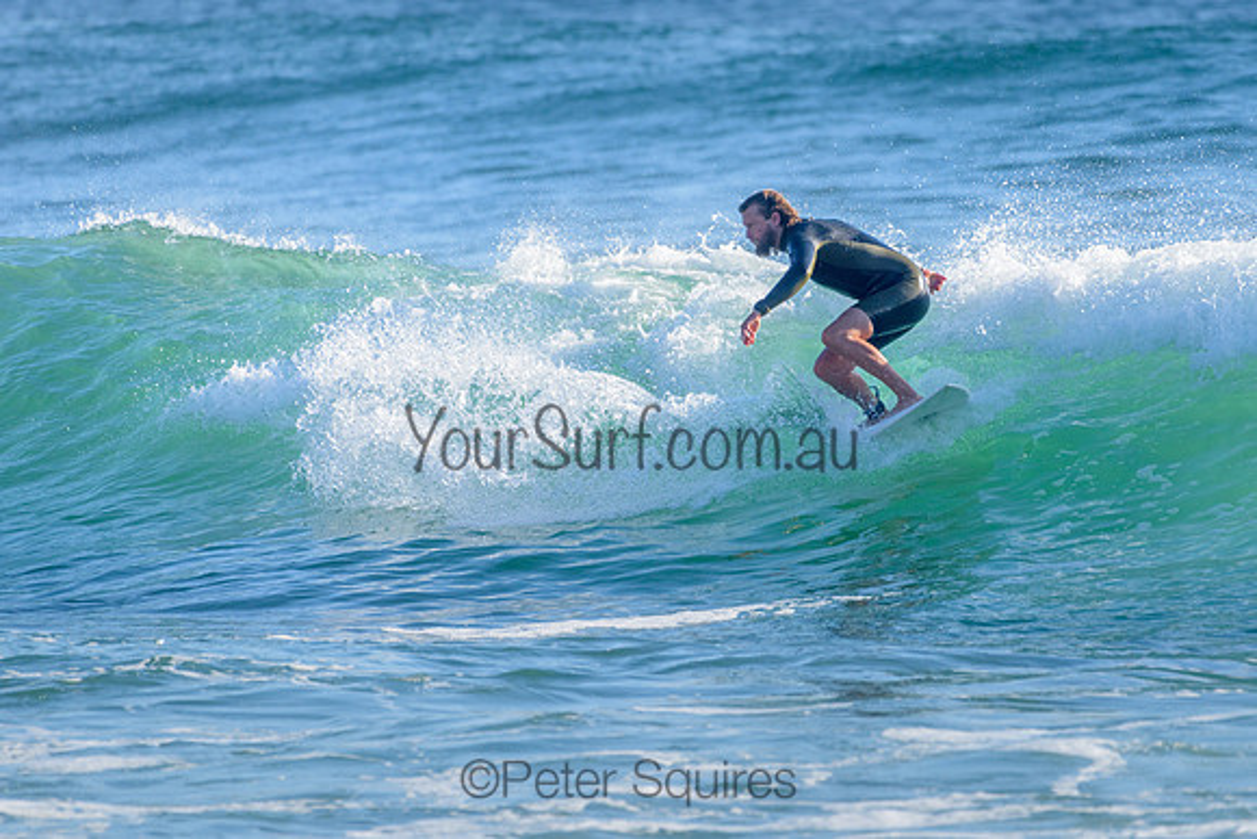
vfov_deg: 2.2
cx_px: 732
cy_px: 365
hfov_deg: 3.4
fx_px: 21408
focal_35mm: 613
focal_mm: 500
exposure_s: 1/2000
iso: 320
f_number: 5.6
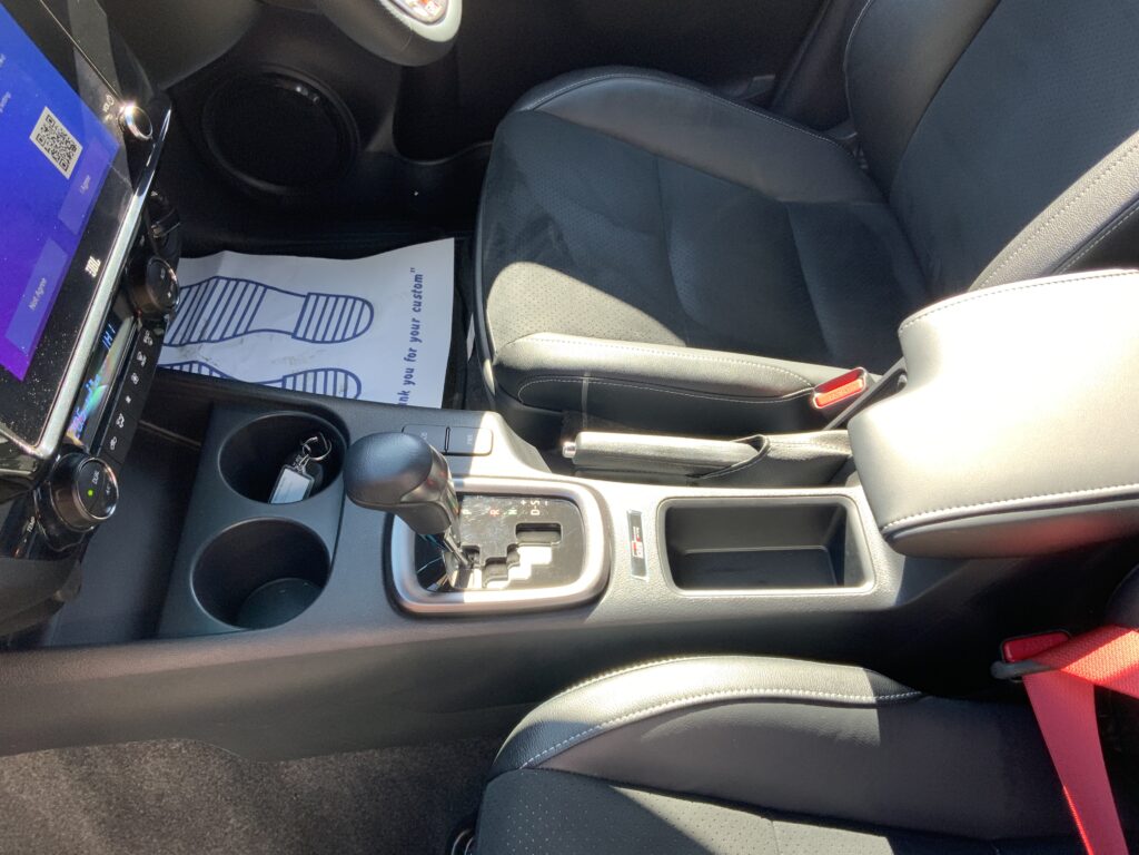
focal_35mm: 29
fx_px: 954
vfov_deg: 48.2
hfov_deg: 61.7
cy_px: 428
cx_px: 570
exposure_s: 1/122
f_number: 1.8
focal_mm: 3
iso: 50
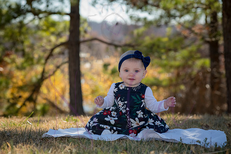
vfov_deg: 11.4
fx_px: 770
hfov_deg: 17.1
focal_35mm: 120
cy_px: 77
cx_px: 116
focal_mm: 120
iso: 400
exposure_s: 1/640
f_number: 5.6
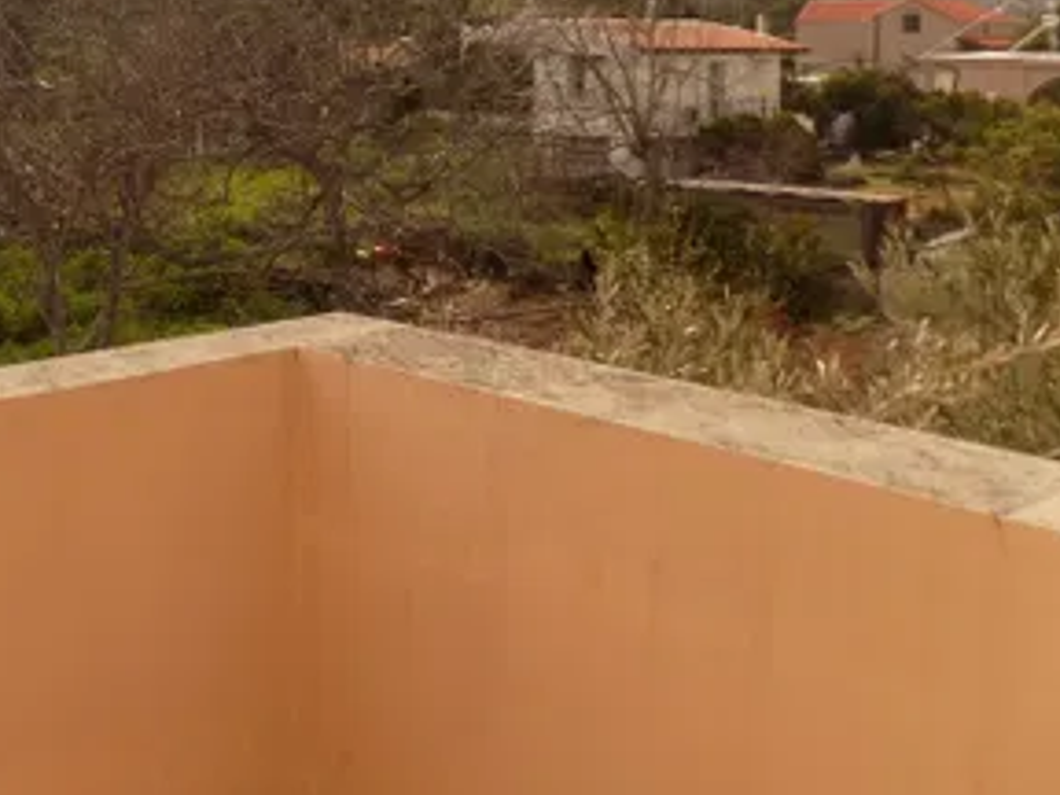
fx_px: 1470
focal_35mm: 48
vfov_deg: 29.1
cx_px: 7
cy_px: 92
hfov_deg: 35.9
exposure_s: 1/1000
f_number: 3.1
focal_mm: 4
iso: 80
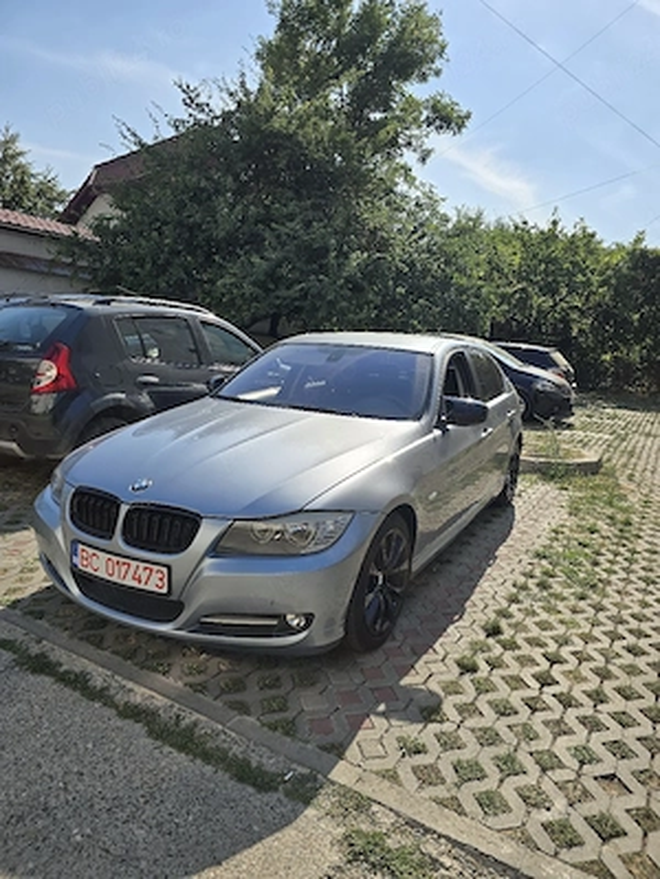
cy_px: 440
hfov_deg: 58.9
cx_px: 330
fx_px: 585
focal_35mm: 23
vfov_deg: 73.9
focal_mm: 6.3
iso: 12
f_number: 1.7
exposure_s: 1/1111
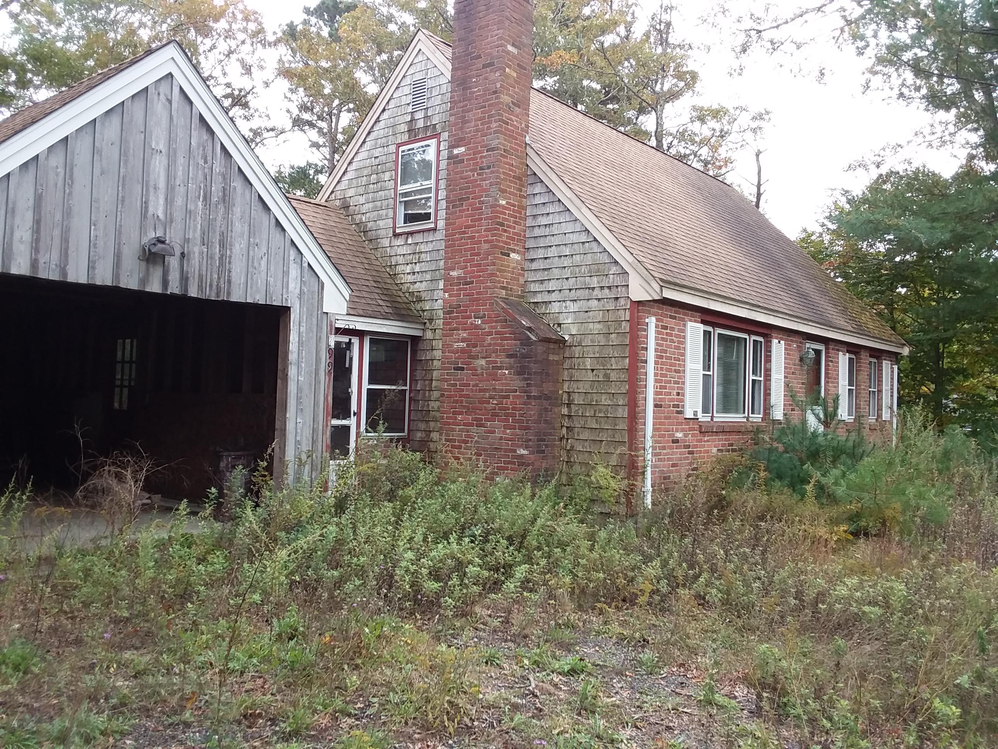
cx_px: 499
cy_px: 374
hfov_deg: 61.7
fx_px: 836
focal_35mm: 29
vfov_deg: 48.2
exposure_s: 1/120
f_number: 1.9
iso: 40
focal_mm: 2.47
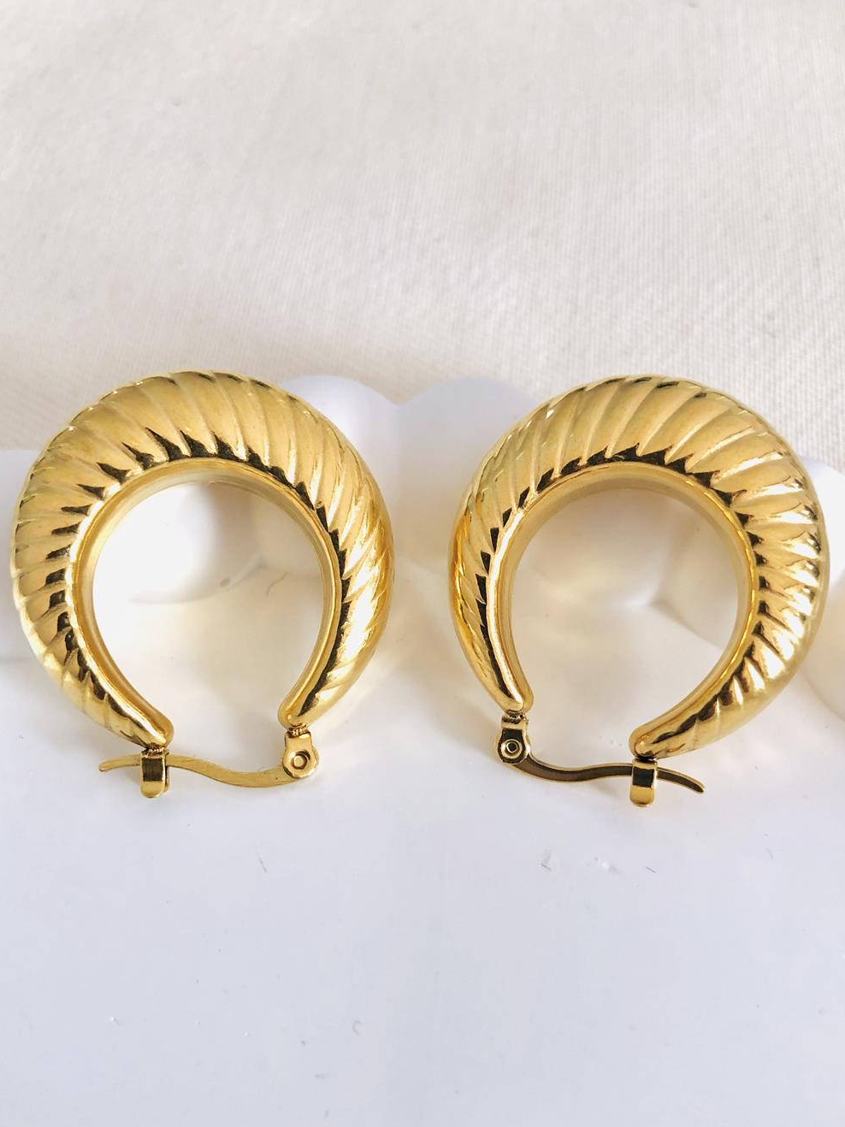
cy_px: 661
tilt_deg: -59.3
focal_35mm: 34
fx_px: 1107
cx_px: 454
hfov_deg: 41.8
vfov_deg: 53.7
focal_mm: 3.99
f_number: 1.8
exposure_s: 1/40
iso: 25
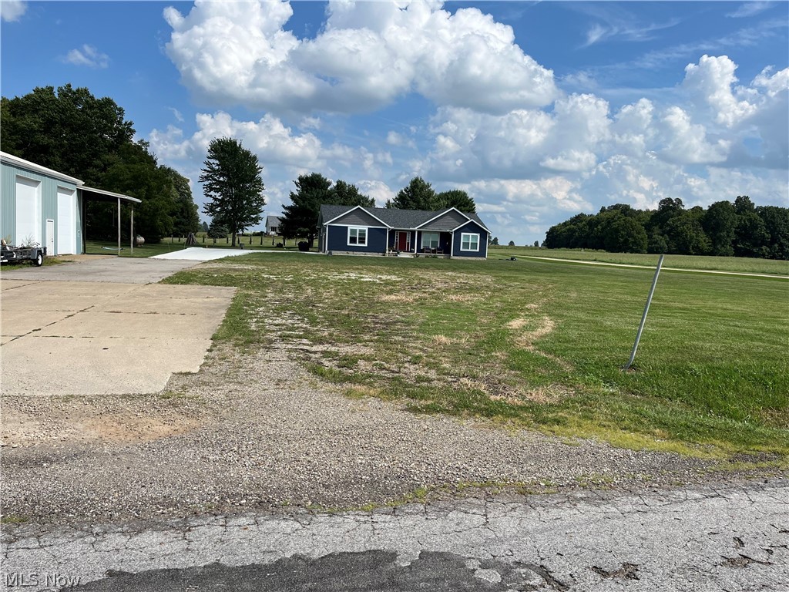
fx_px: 593
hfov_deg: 67.3
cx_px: 394
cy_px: 296
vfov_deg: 53.1
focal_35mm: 26
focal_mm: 5.1
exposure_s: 1/5319
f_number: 1.6
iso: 50
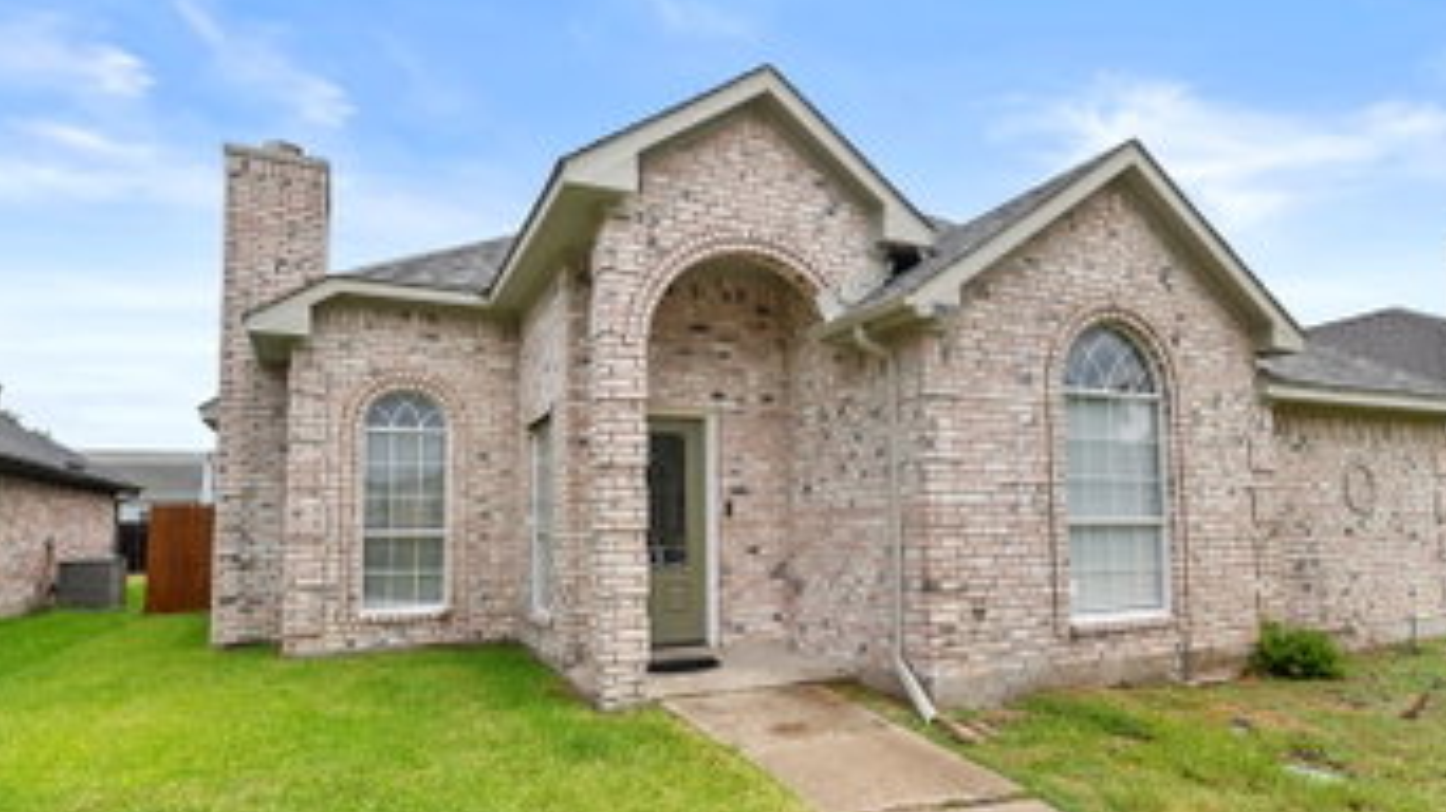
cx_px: 799
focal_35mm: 22
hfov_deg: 81.0
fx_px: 843
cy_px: 453
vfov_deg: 51.3
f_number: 5
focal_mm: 14
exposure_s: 1/320
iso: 80
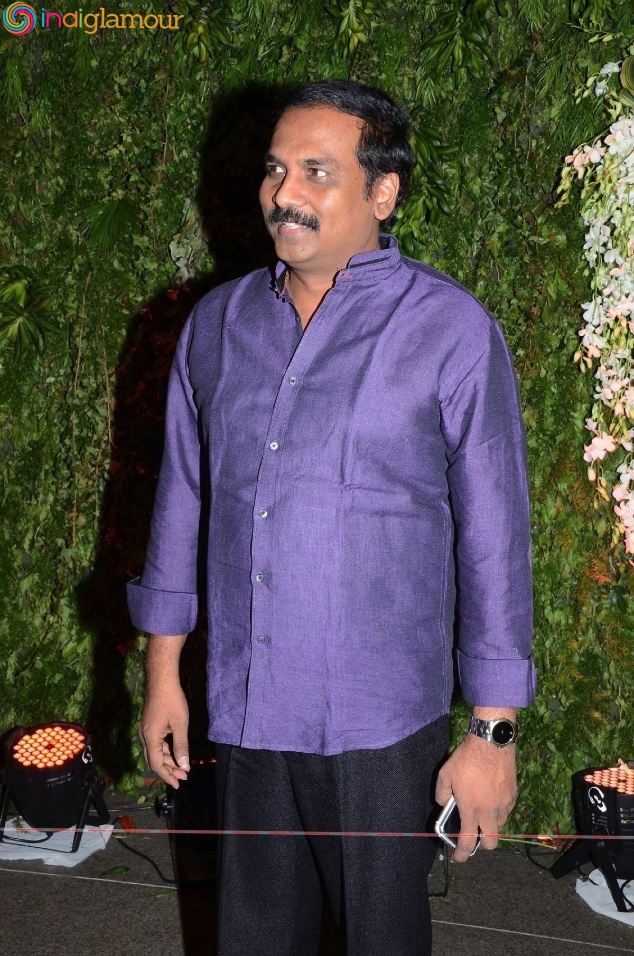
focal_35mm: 48
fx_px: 1273
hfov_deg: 28.0
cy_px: 478
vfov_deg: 41.2
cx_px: 317
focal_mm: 32
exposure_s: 1/125
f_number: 7.1
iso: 500
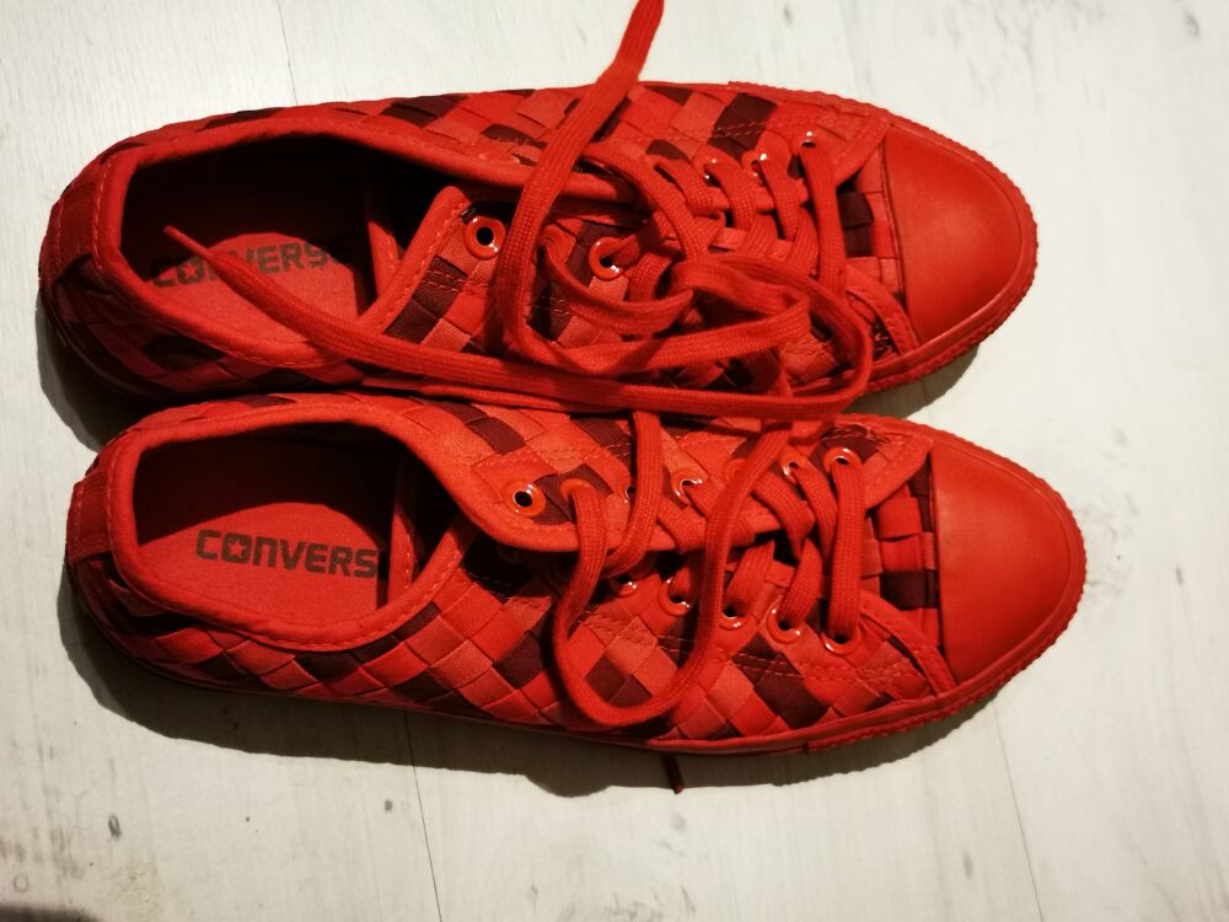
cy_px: 461
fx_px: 1527
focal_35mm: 43
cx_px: 614
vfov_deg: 33.6
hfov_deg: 43.9
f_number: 1.8
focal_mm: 5.58
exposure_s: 1/50
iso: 320
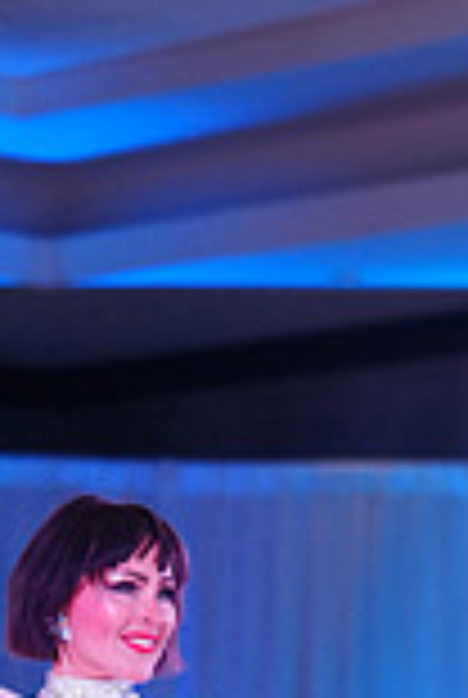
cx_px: 340
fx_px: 6387
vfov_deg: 6.2
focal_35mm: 329
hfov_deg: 4.2
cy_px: 1090
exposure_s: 1/500
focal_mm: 88
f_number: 2.8
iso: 2000
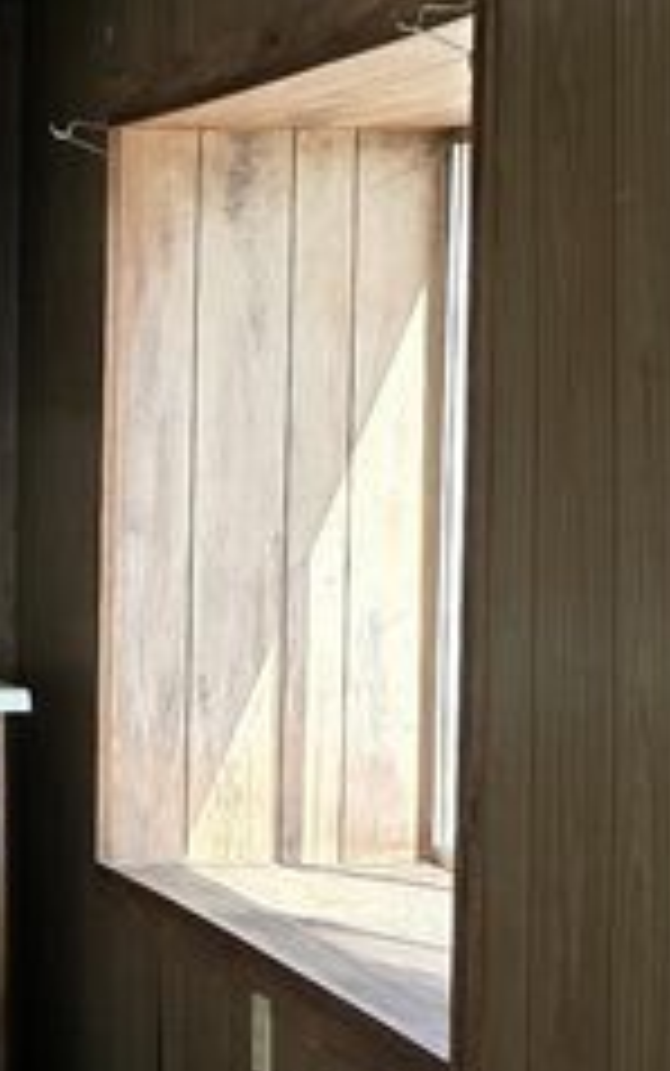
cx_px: -742
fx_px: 3589
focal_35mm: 123
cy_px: 648
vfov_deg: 16.9
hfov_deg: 9.8
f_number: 1.7
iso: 64
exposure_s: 1/180
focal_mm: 6.3
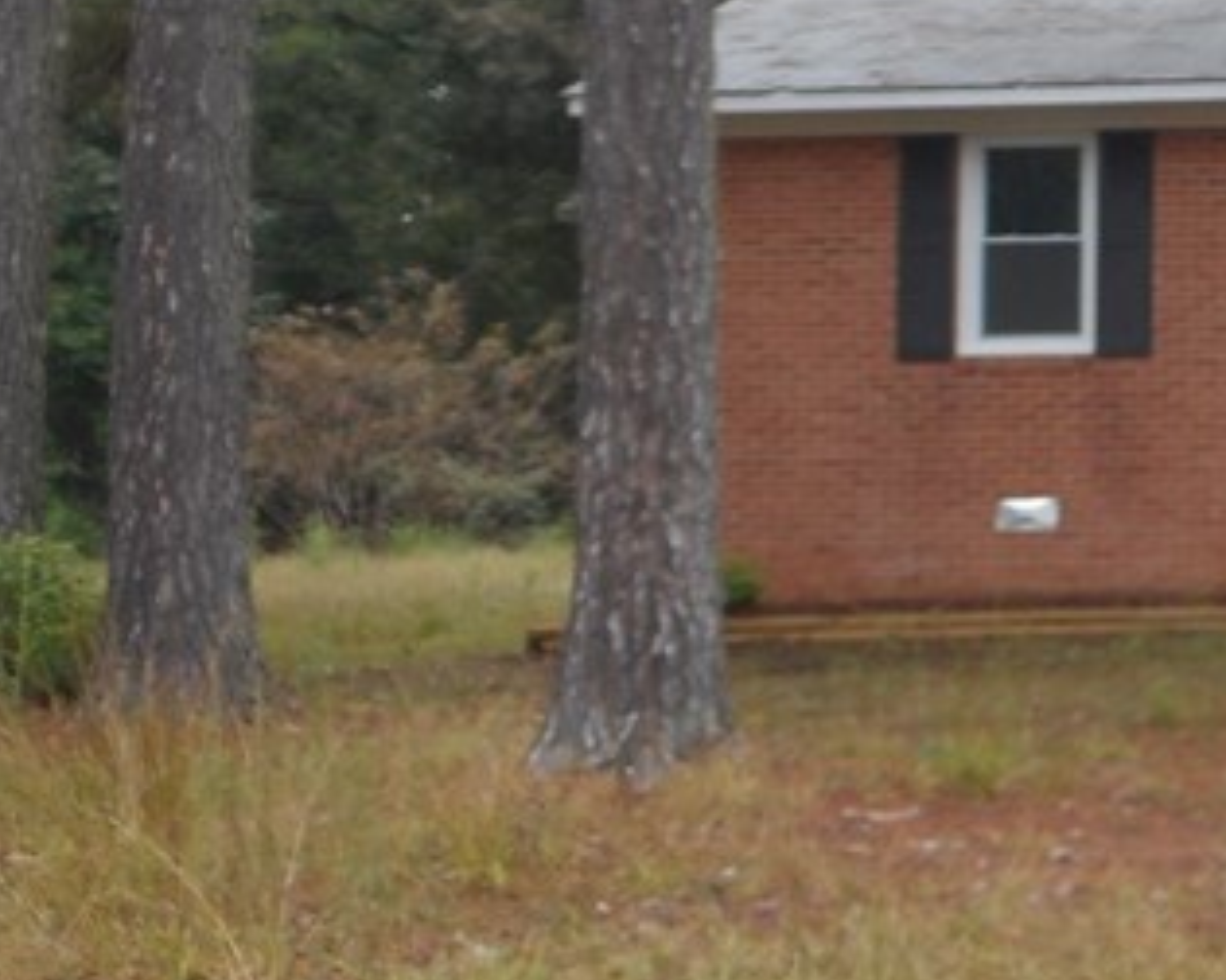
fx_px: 3919
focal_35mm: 108
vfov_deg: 14.0
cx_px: 1604
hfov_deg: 16.8
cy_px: -51
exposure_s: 1/30
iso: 80
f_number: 4.2
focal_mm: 6
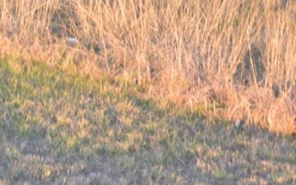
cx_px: -114
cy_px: -243
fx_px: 1113
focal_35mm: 138
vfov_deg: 8.7
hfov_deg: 14.4
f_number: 3.5
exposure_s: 1/4000
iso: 4000
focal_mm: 28
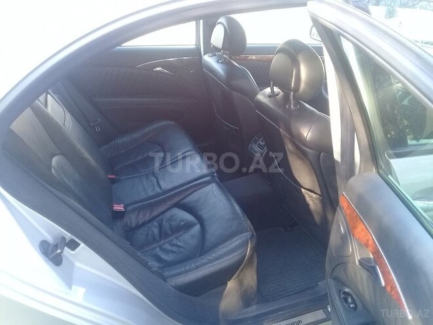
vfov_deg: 45.4
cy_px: 162
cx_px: 216
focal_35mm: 31
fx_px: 388
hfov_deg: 58.4
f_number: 2.2
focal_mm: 3.3
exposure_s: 1/33
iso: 100
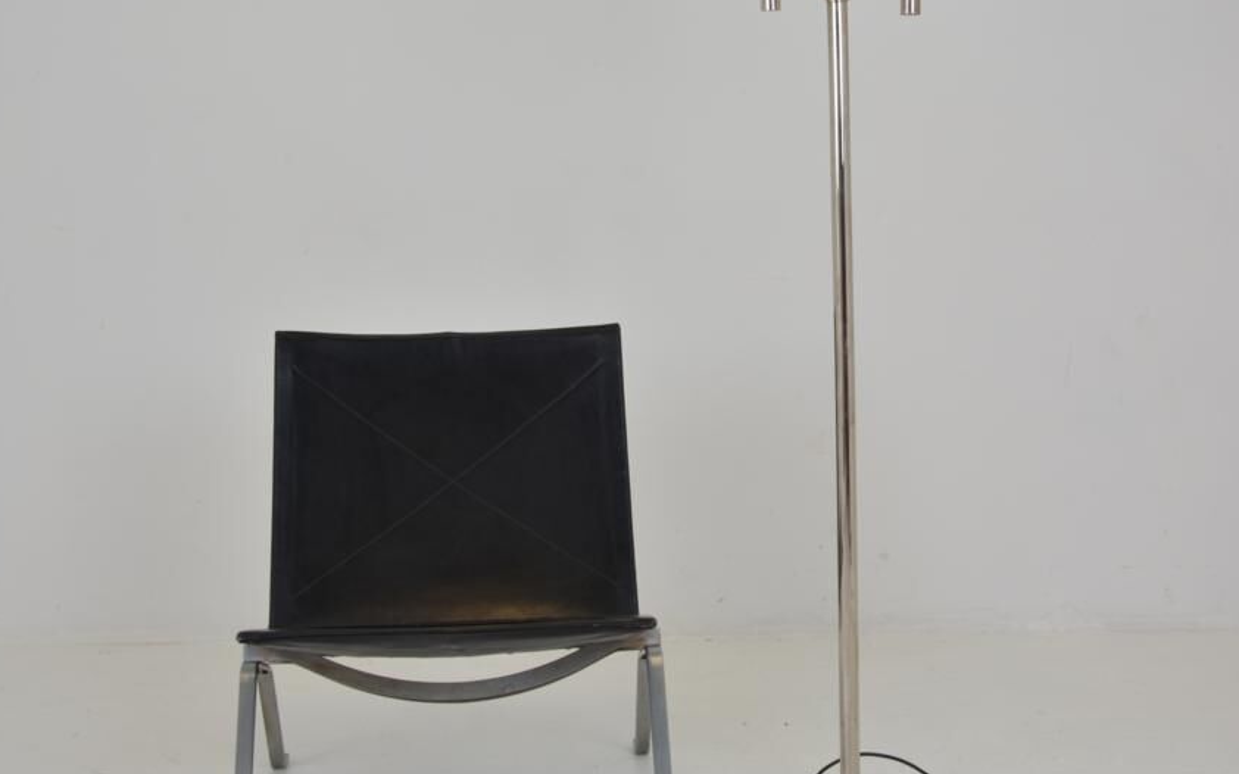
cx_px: 652
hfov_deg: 33.5
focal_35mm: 61
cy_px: 294
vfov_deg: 21.2
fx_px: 2059
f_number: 5.6
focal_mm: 28
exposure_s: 1/30
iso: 160
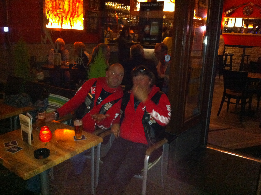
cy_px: 98
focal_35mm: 35
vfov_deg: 40.6
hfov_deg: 52.7
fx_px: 264
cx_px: 130
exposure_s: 1/15
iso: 1000
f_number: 2.8
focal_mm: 3.85
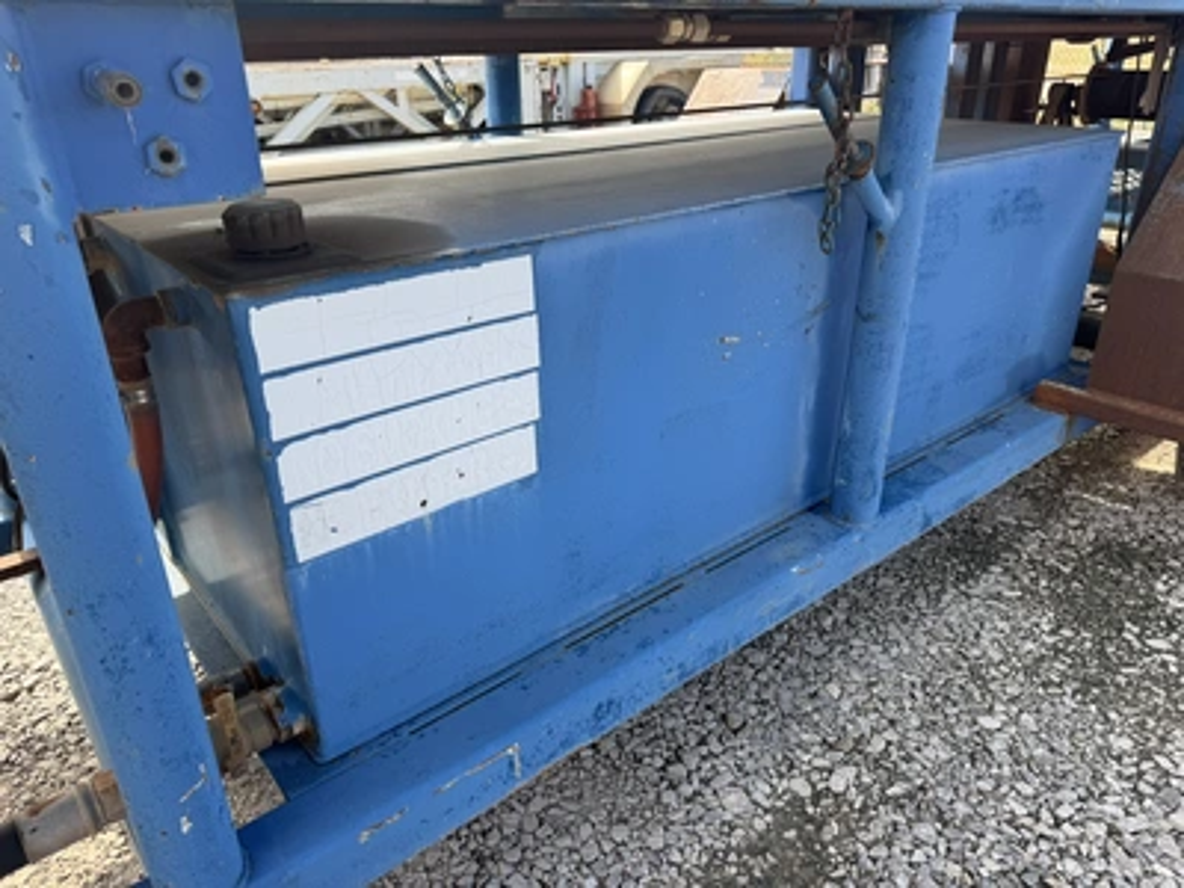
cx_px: 592
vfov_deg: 56.8
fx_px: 821
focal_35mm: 24
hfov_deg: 71.6
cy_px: 444
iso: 80
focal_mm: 6.76
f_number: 1.78
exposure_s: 1/967
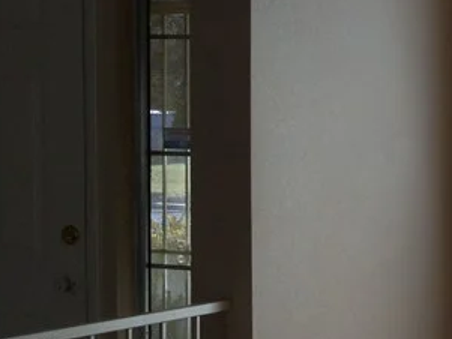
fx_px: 1554
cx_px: 752
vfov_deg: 12.4
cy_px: 237
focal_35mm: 119
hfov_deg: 14.9
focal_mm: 4.28
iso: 80
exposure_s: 1/232
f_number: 2.4
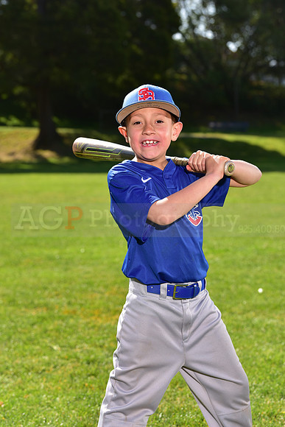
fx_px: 1092
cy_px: 214
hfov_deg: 14.9
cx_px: 142
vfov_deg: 22.1
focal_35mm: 92
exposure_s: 1/250
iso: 80
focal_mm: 92
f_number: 5.6
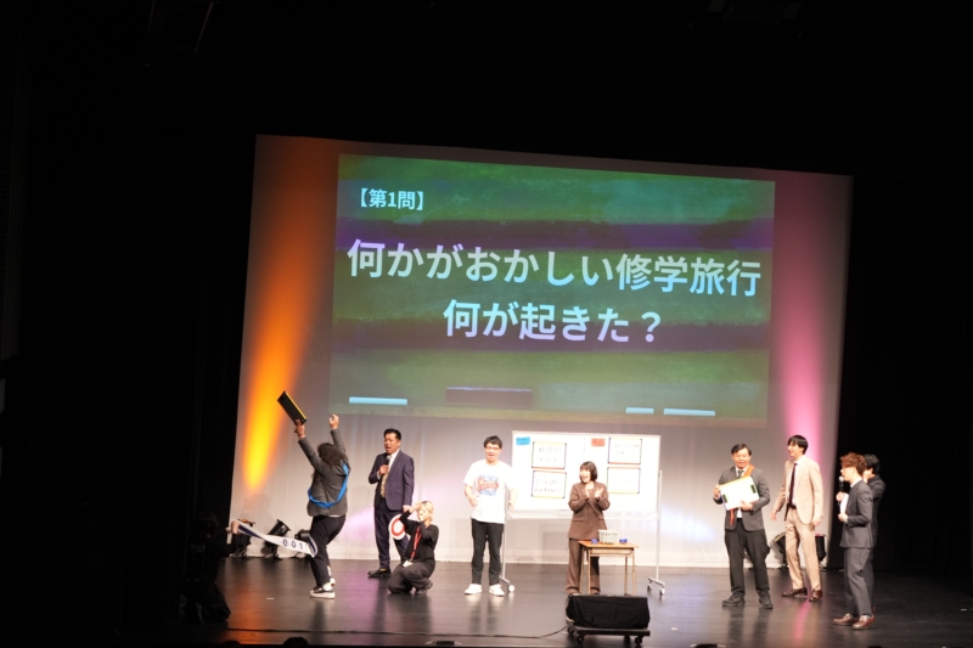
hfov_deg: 31.4
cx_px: 486
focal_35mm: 64
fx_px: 1729
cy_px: 324
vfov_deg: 21.2
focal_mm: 43
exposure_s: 1/250
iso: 1250
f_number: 2.8
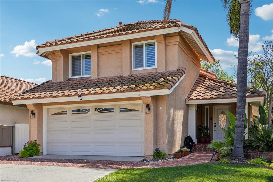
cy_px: 91
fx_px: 258
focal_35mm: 34
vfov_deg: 38.9
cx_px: 136
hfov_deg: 55.8
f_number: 8
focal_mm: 34
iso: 125
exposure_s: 1/400
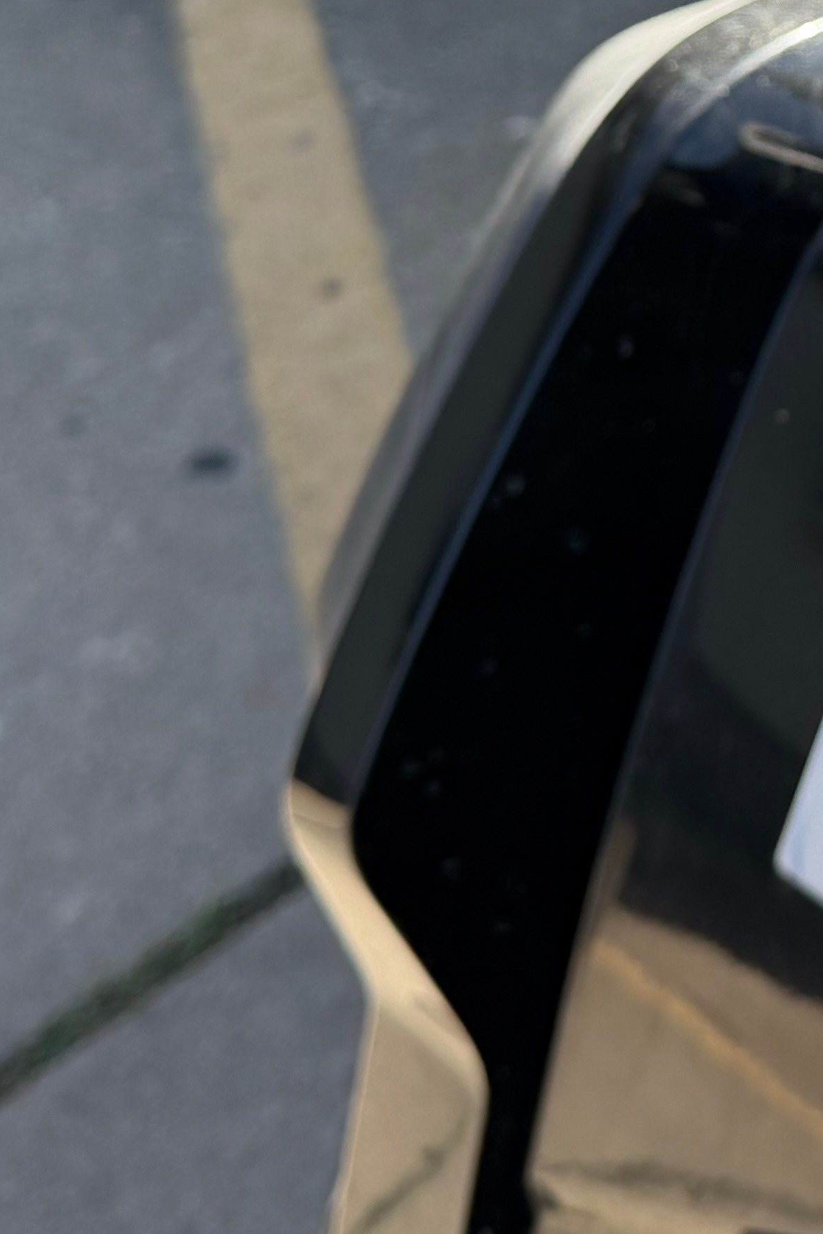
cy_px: -50
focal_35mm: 81
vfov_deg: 23.8
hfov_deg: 16.2
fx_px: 2778
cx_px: 985
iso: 100
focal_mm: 6.76
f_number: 1.78
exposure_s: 1/868
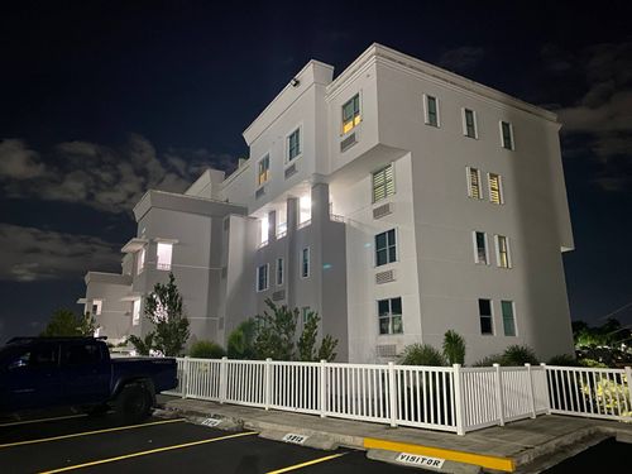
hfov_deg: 67.3
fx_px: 475
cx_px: 316
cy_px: 237
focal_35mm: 26
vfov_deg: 53.1
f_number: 1.8
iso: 640
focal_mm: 4.25
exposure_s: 1/8
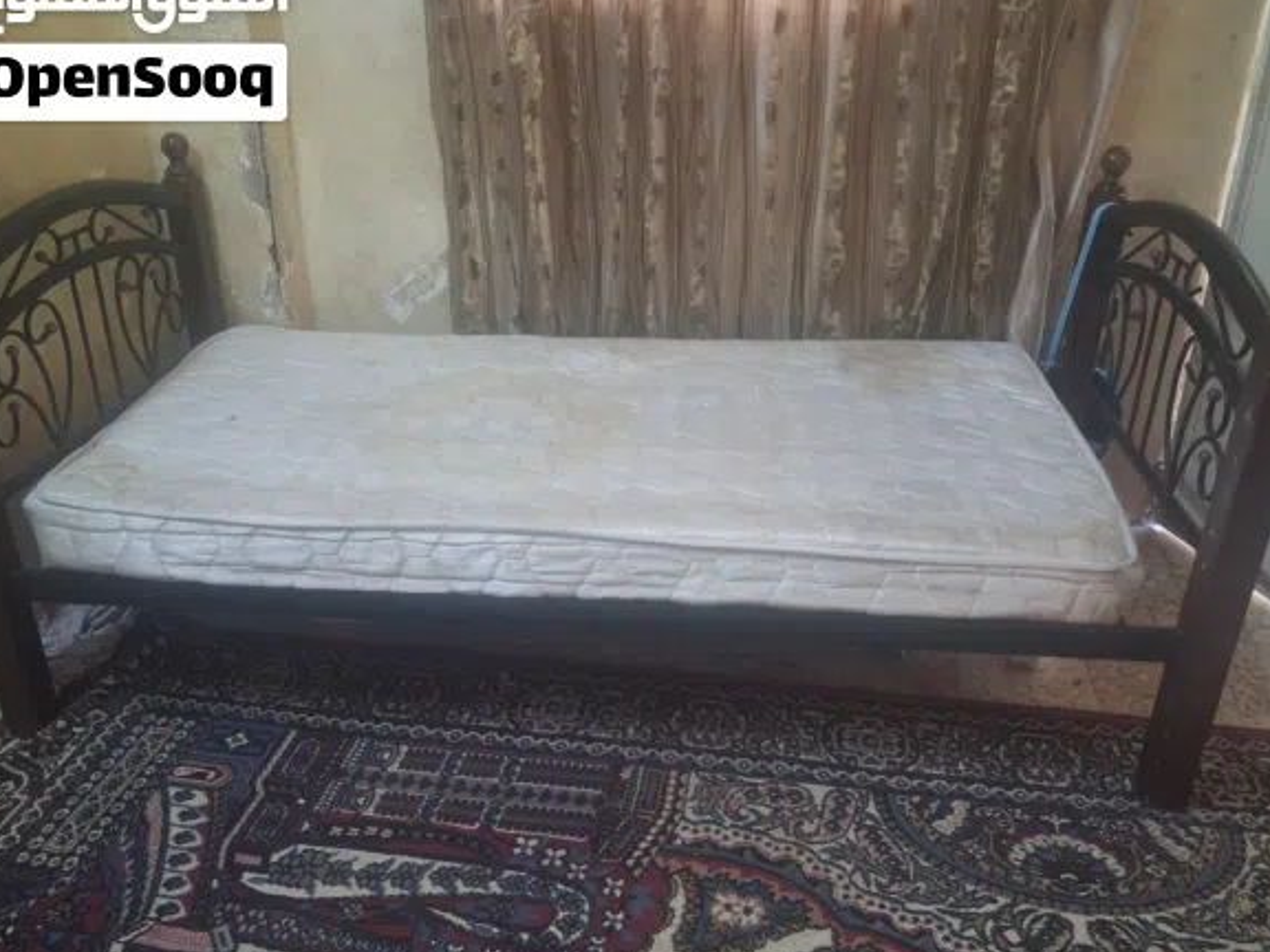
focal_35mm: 30
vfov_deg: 46.8
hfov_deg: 60.0
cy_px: 439
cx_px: 620
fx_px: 1101
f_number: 1.8
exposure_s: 1/33
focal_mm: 4
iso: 400
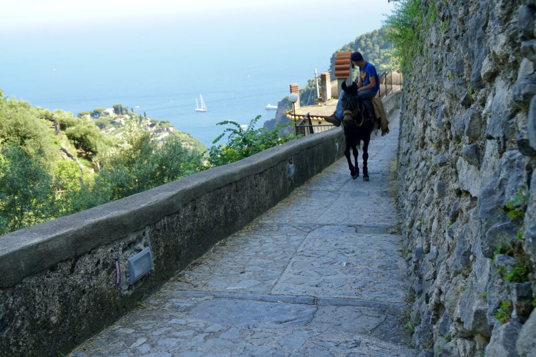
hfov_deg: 49.5
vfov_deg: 34.2
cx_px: 268
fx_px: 581
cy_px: 178
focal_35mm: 39
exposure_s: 1/80
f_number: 5.6
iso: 100
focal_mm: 26
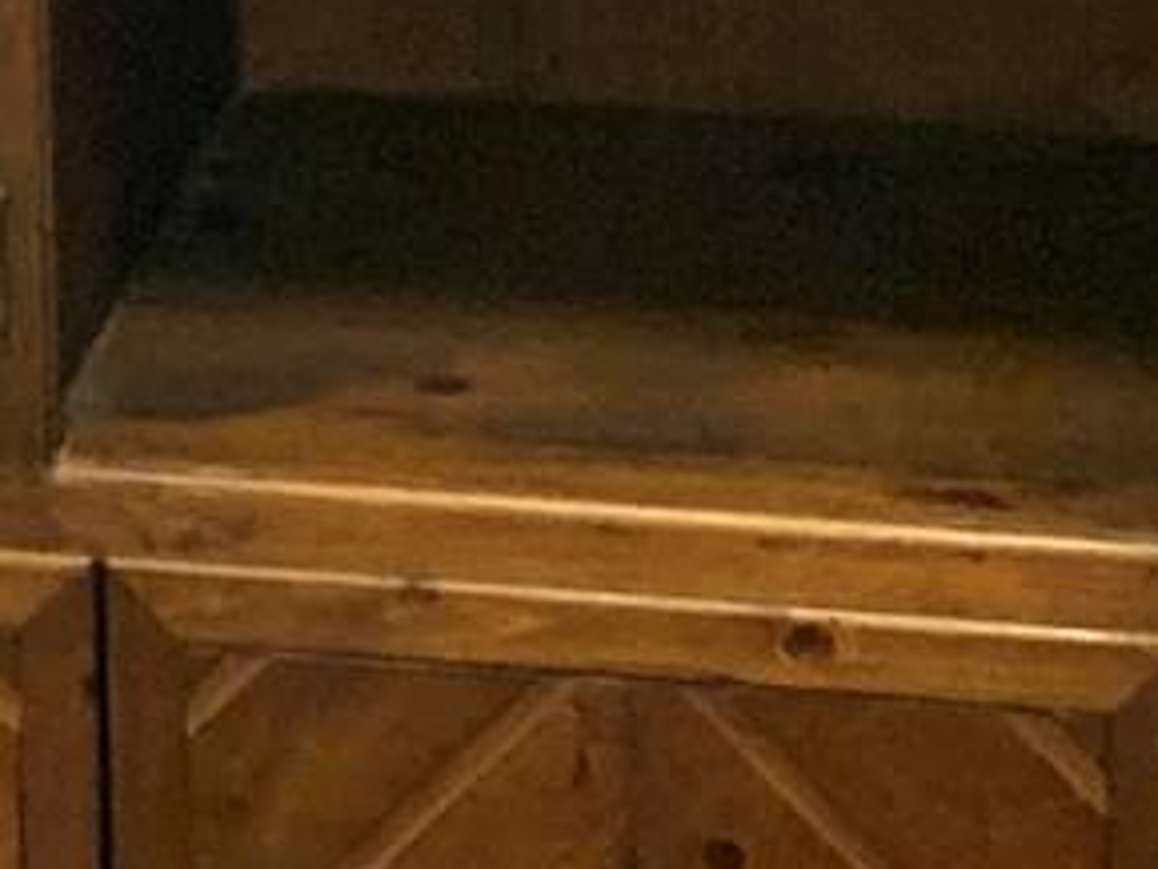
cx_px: -196
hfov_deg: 10.6
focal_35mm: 184
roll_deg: +1.6
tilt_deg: -3.0
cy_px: -1590
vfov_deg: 7.3
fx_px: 6158
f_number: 1.8
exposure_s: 1/60
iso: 320
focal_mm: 4.25
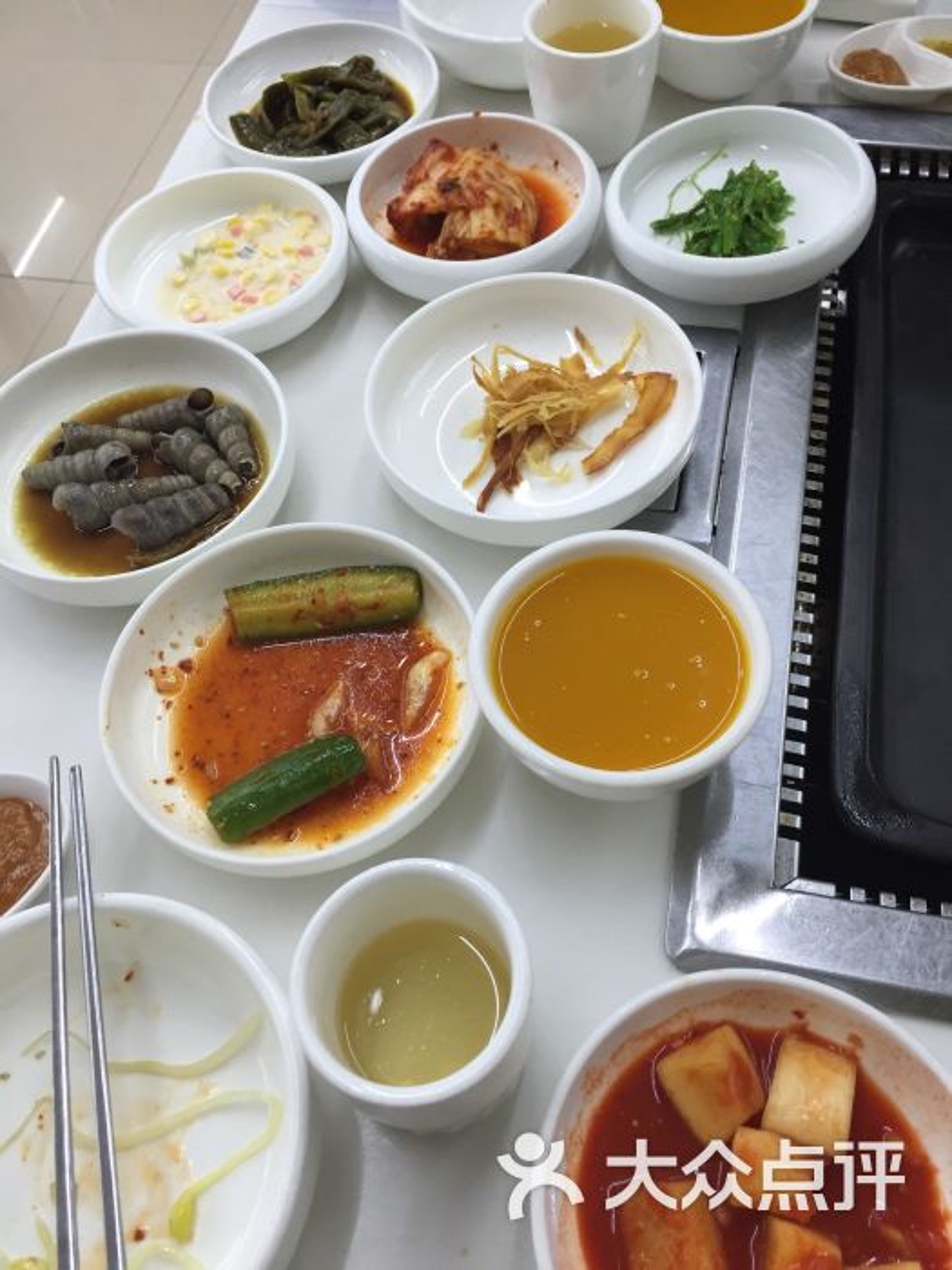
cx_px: 476
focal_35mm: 29
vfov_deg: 61.7
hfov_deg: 48.2
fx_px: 1063
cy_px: 635
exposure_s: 1/33
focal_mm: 4.15
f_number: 2.2
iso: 50
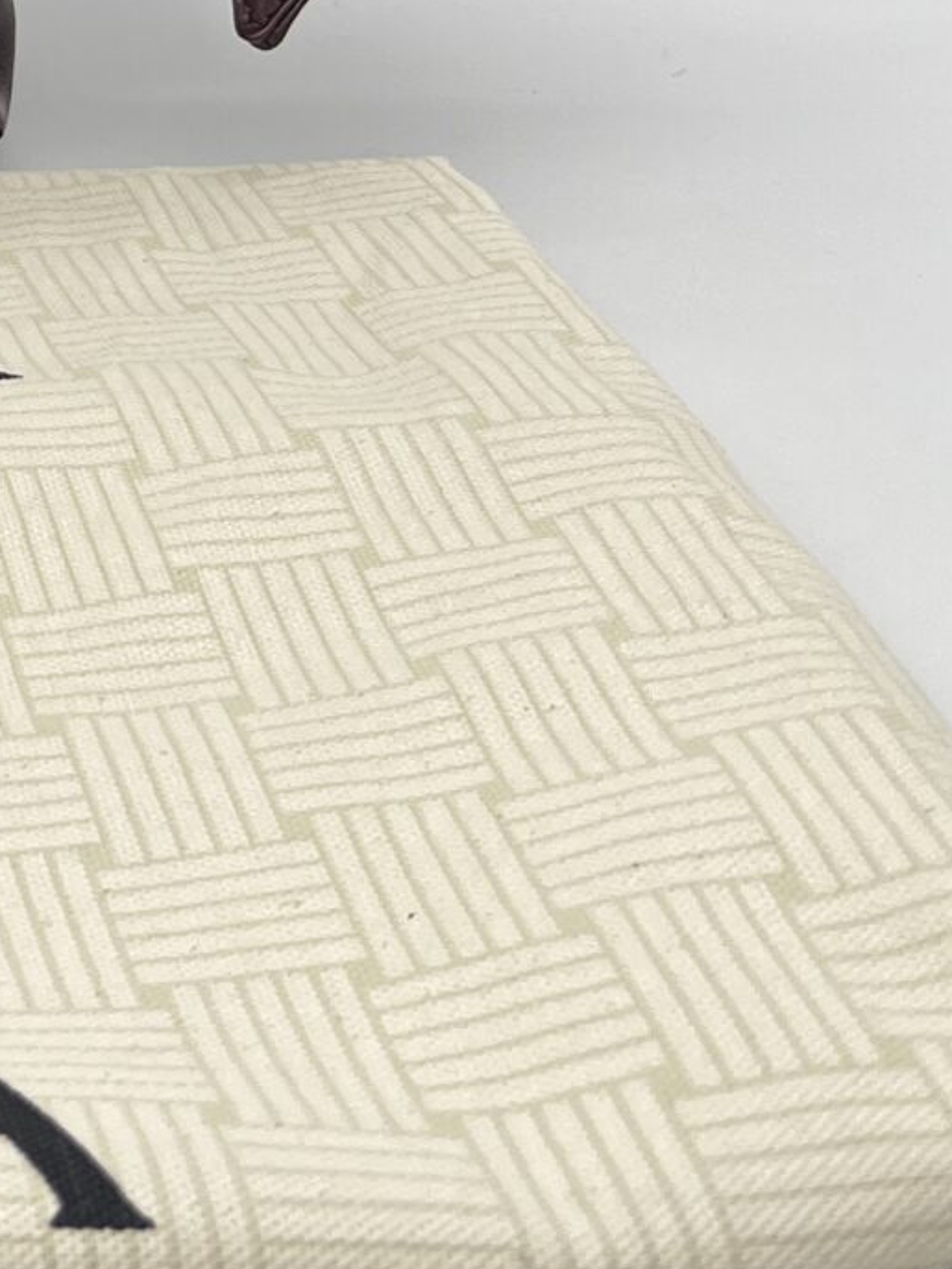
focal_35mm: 97
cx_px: -760
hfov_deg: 13.6
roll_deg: +0.2
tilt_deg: -15.5
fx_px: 3555
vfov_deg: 18.9
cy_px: -335
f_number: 1.5
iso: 32
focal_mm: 5.7
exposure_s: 1/105
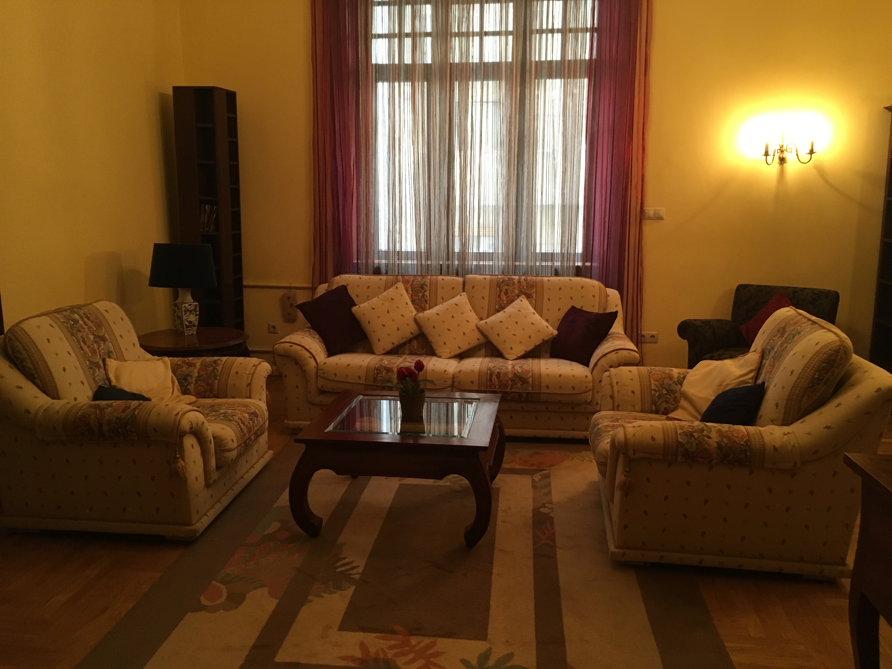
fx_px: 747
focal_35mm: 29
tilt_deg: -9.7
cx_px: 446
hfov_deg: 61.7
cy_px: 334
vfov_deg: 48.2
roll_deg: -0.6
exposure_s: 1/33
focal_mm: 4.15
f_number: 2.2
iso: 200
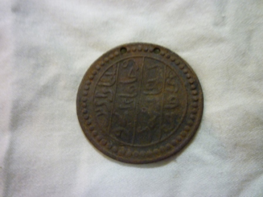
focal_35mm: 29
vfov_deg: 48.2
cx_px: 132
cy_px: 98
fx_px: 220
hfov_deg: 61.7
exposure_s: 1/10
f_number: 3.3
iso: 400
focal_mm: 5.2
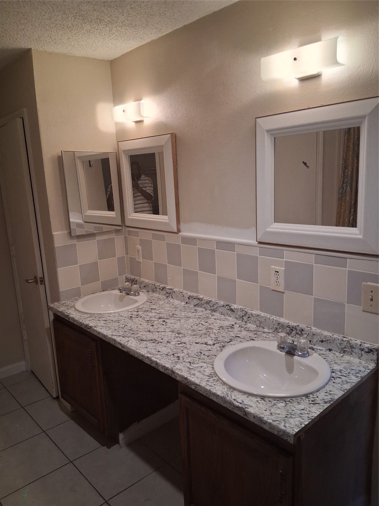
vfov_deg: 67.3
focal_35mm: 26
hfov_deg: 53.1
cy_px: 253
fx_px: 380
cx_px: 190
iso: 400
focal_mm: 3.98
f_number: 1.8
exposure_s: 1/60
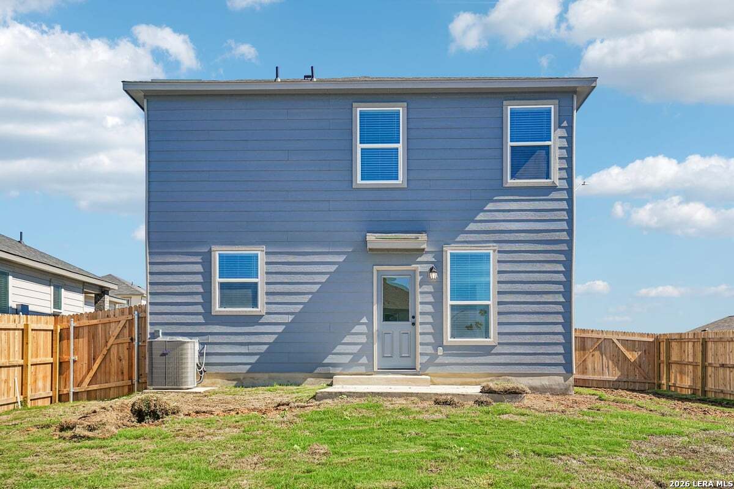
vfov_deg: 37.9
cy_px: 244
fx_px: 714
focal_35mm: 35
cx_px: 367
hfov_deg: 54.4
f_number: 8
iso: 200
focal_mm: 35
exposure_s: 1/250
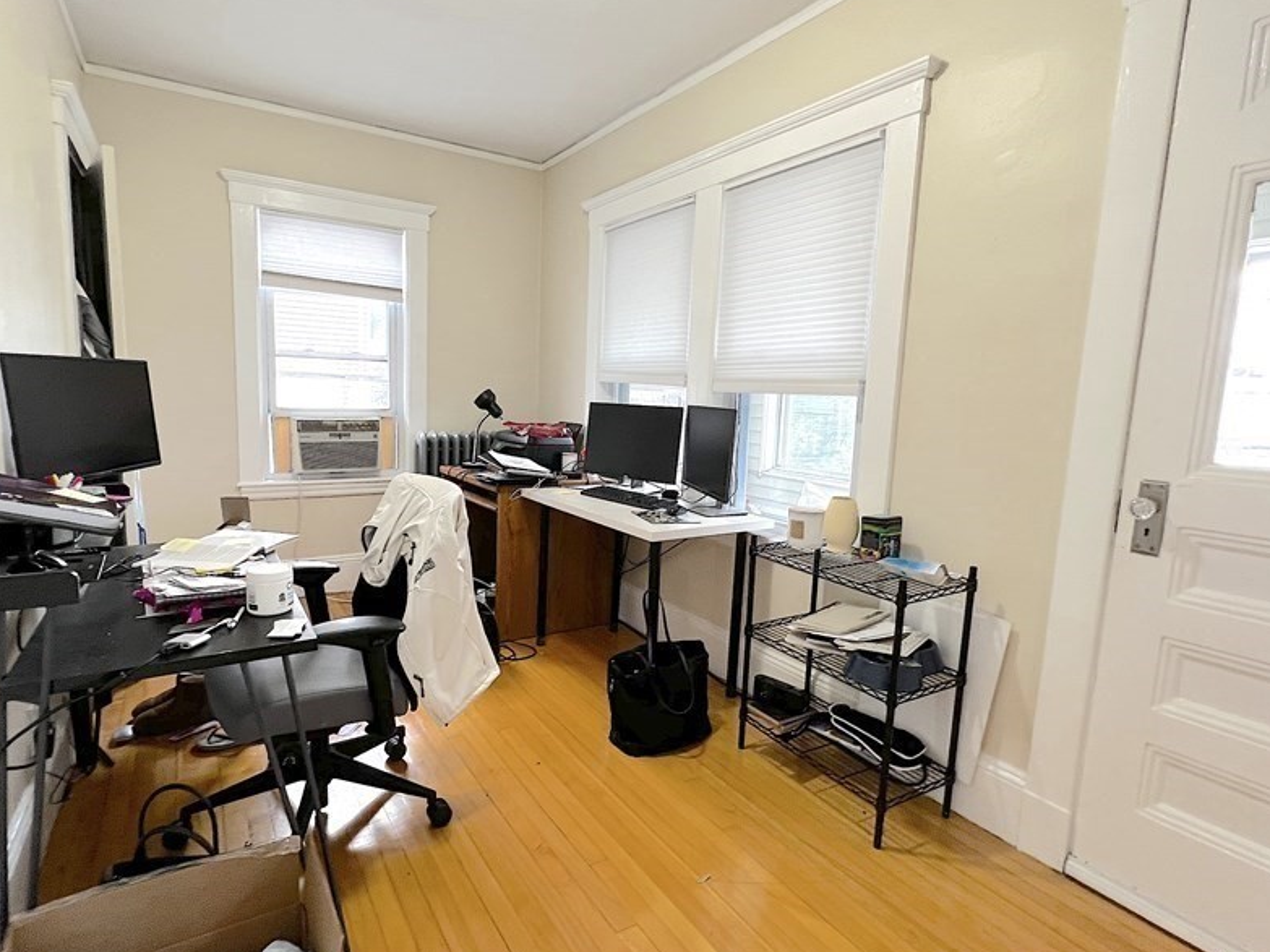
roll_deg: -0.5
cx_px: 592
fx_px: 624
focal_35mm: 17
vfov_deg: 74.7
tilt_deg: -6.7
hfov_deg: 90.9
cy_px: 482
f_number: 1.8
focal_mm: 1.57
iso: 125
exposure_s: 1/60
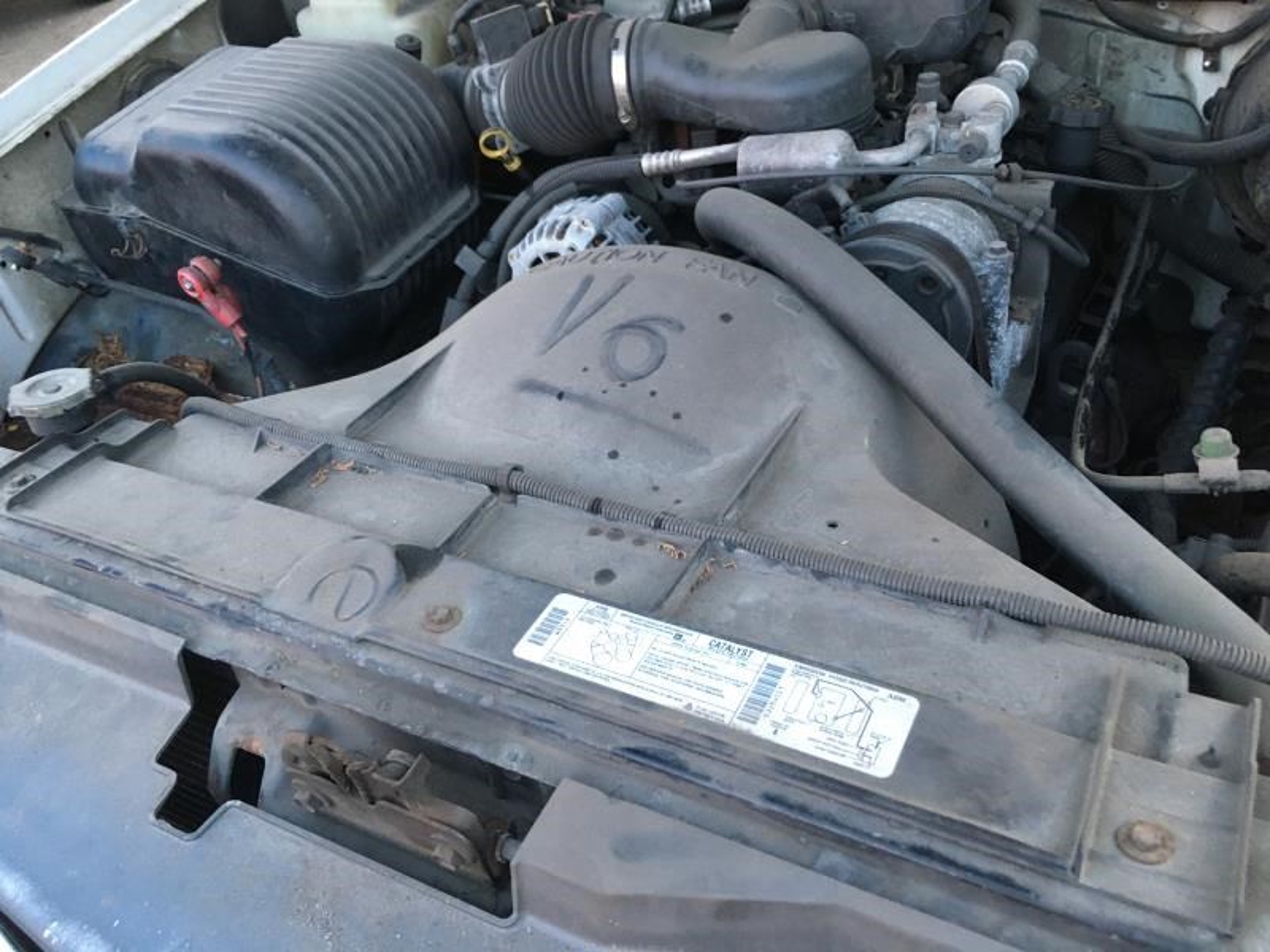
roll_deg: +8.5
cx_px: 635
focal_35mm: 29
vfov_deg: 48.2
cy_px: 476
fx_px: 1064
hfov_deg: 61.7
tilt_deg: -38.3
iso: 125
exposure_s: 1/30
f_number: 2.2
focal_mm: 4.15
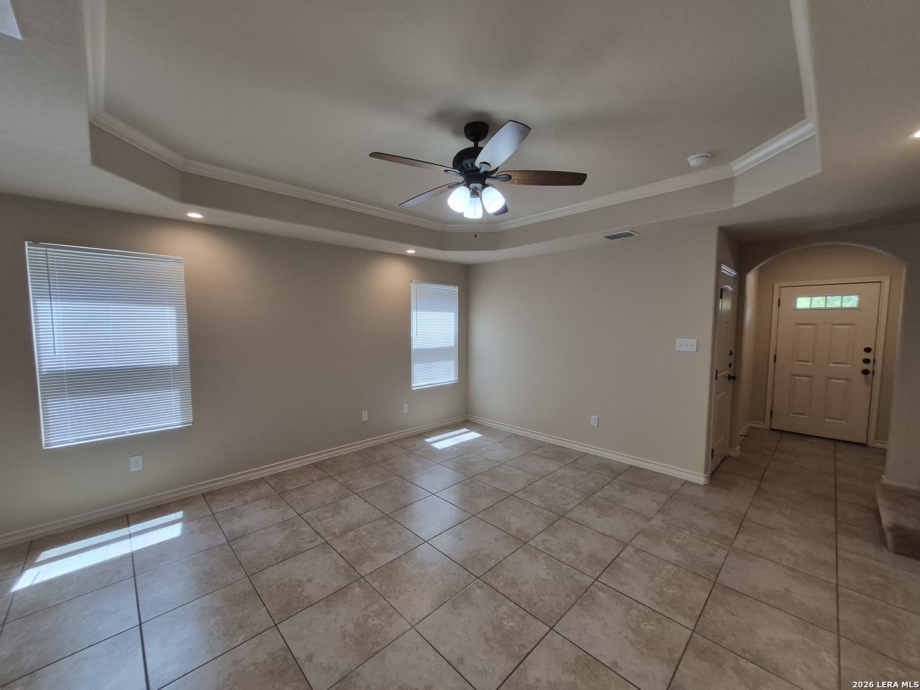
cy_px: 345
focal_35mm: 13
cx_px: 460
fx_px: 346
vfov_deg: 89.9
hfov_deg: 106.2
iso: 64
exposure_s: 1/60
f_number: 2.2
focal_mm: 1.74
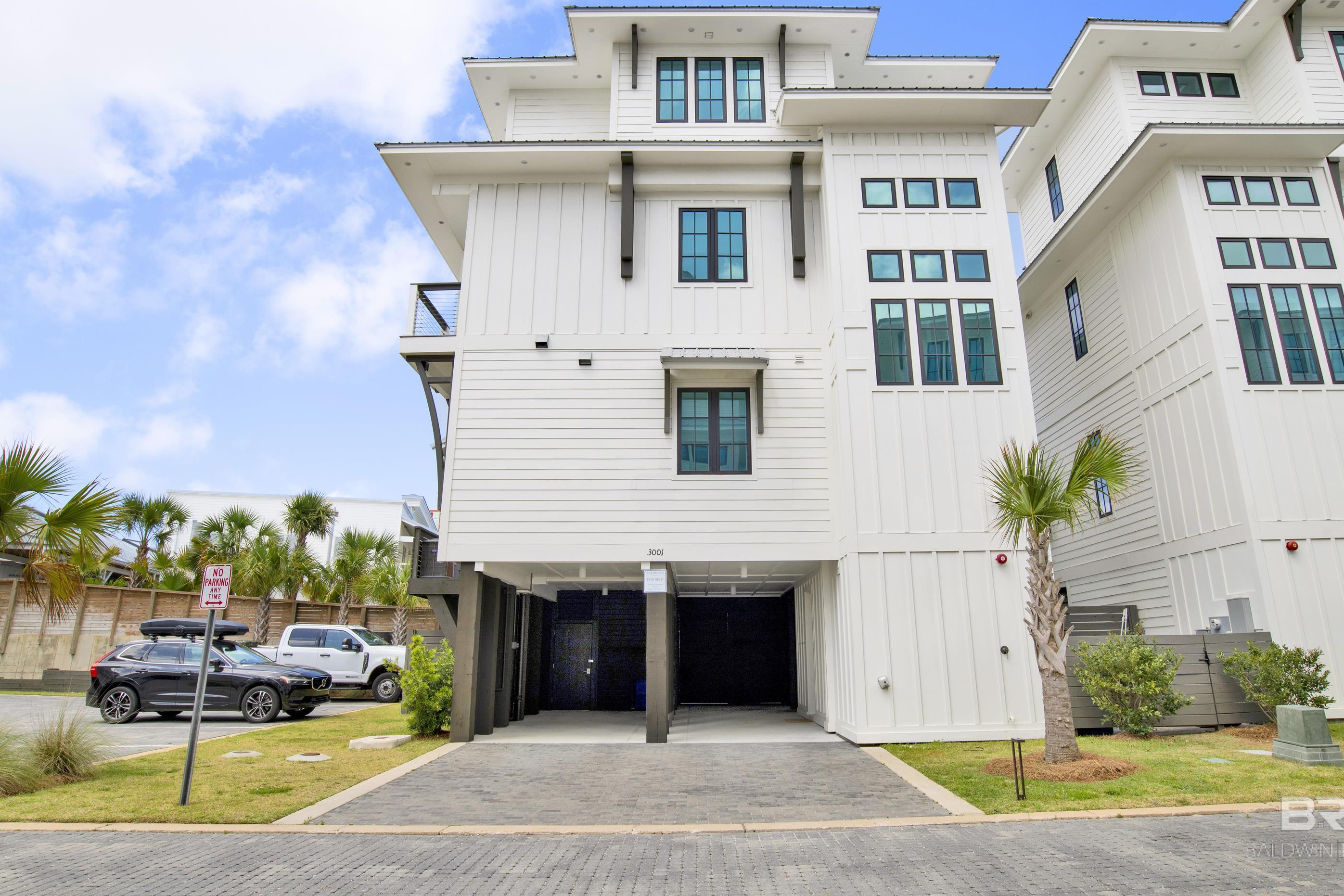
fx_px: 821
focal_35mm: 22
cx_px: 696
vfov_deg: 57.1
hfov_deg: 78.6
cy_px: 405
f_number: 11
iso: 200
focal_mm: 20
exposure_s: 1/200
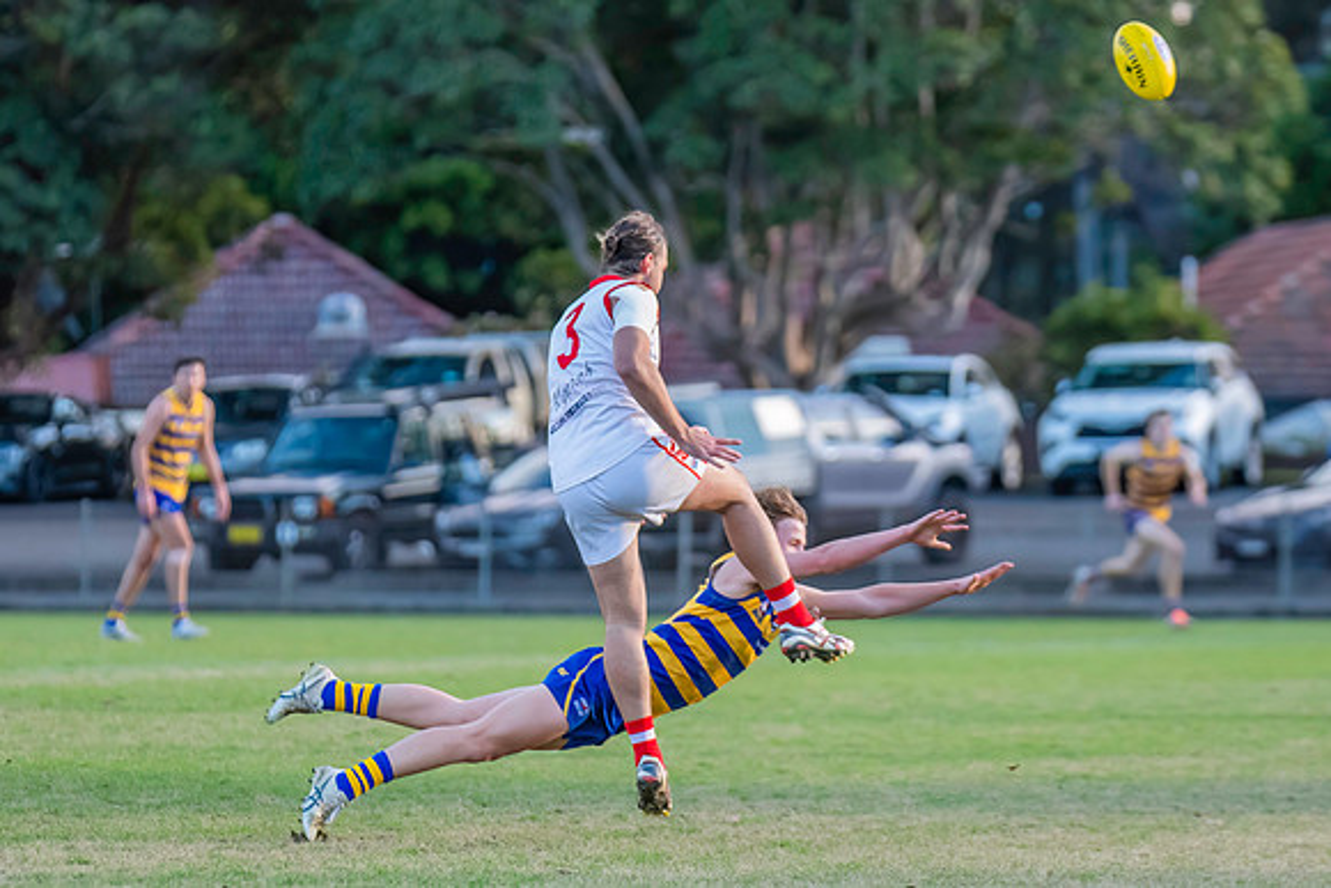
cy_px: 449
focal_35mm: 351
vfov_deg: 3.9
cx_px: 665
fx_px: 12979
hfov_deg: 5.9
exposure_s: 1/1600
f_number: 4
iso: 2500
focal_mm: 240
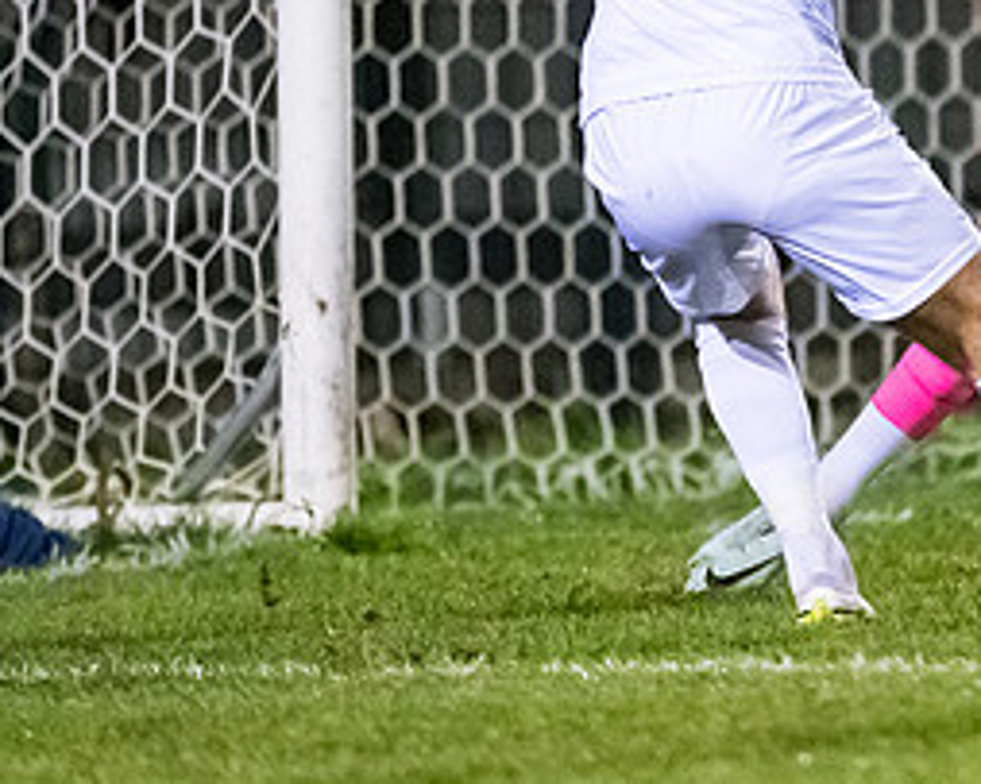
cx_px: 1033
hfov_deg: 2.0
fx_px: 28703
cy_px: 32
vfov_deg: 1.6
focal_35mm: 989
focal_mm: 300
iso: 6400
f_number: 2.8
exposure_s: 1/1000
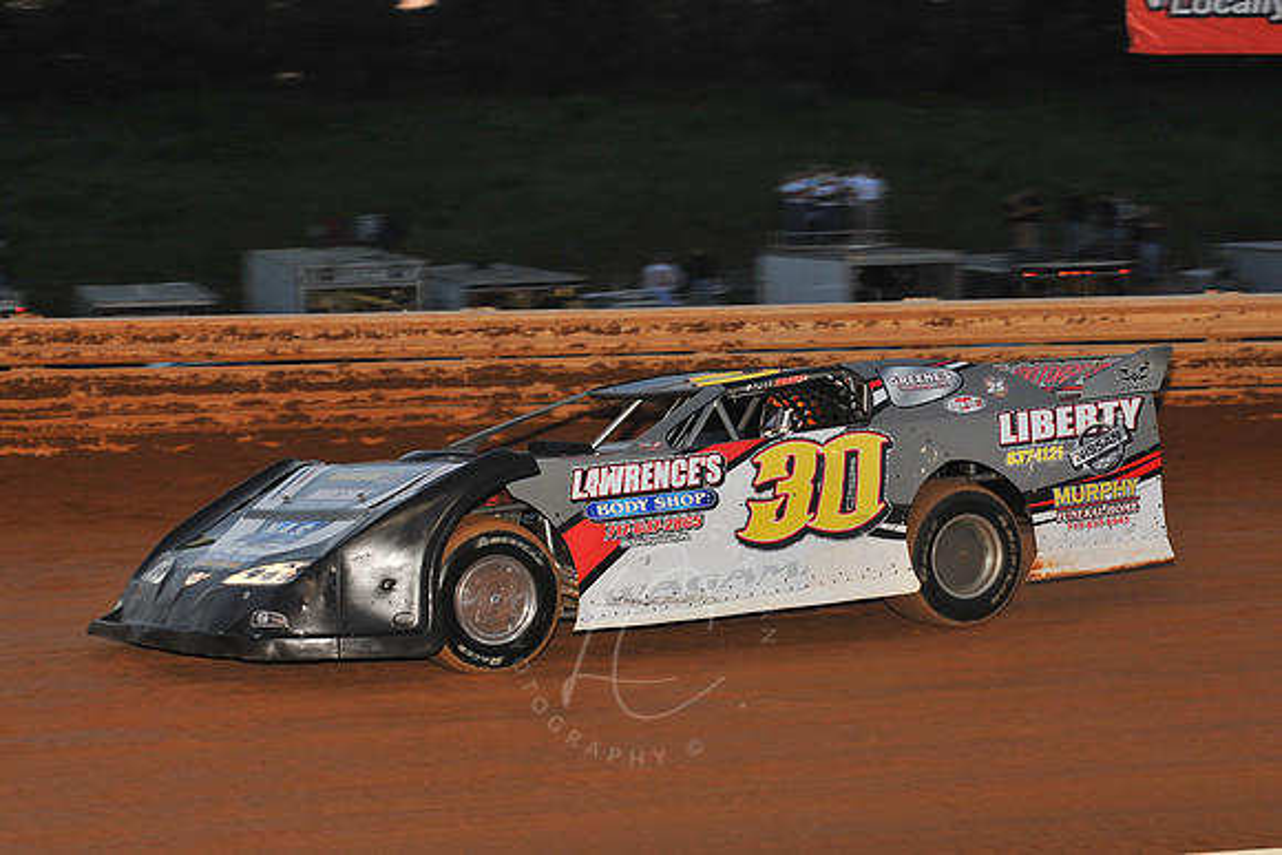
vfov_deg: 15.9
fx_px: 3063
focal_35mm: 86
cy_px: 428
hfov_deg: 23.6
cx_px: 641
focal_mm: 86
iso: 1000
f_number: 7.1
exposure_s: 1/320
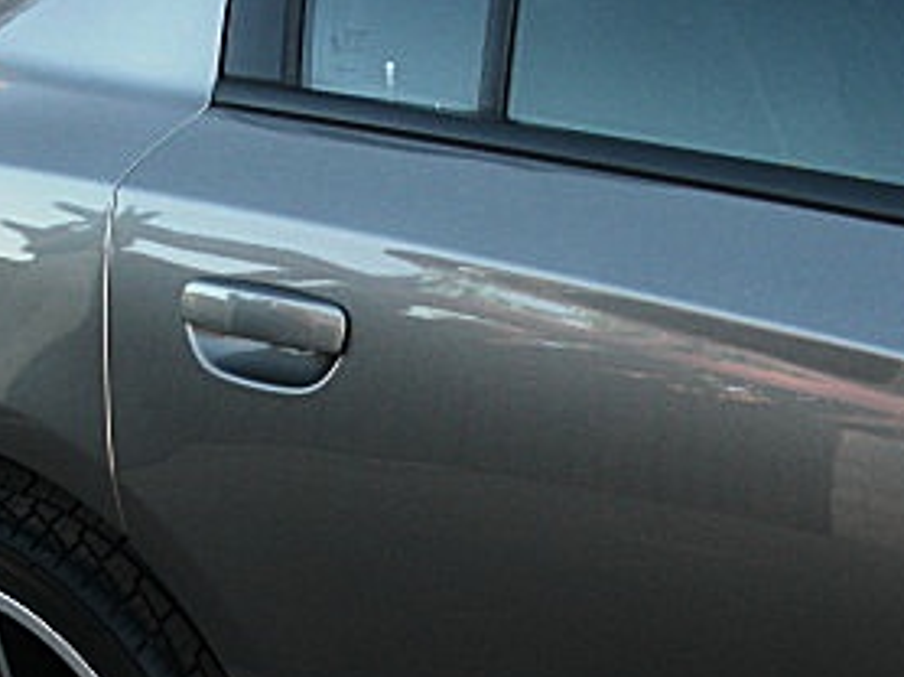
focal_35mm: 83
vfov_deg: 17.6
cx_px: 276
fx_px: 2166
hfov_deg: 23.4
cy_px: 514
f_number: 2.8
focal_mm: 6.3
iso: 100
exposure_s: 1/100
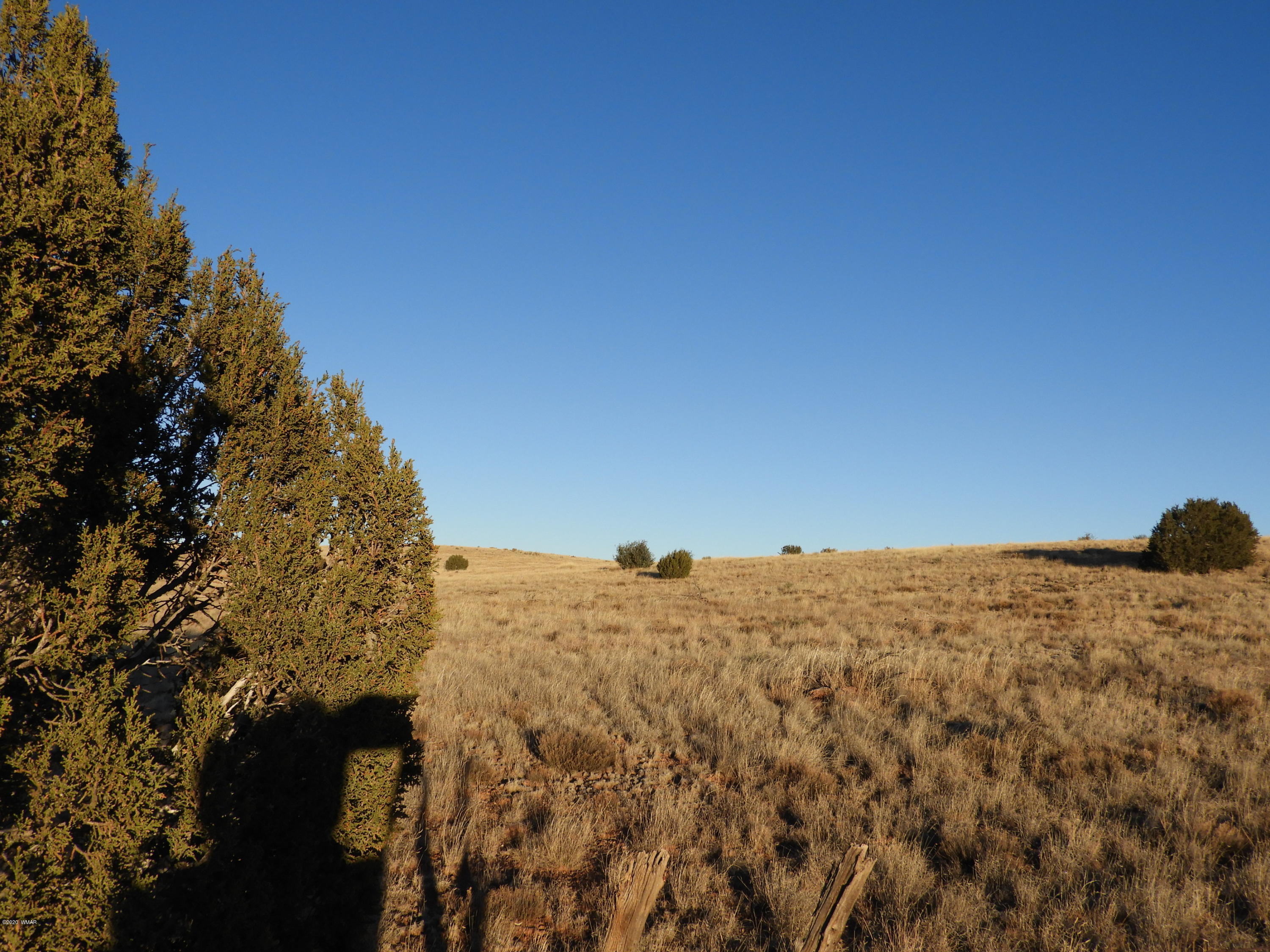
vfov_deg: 46.8
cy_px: 476
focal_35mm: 30
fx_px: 1101
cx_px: 635
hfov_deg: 60.0
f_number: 3.5
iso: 100
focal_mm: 5.4
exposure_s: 1/800
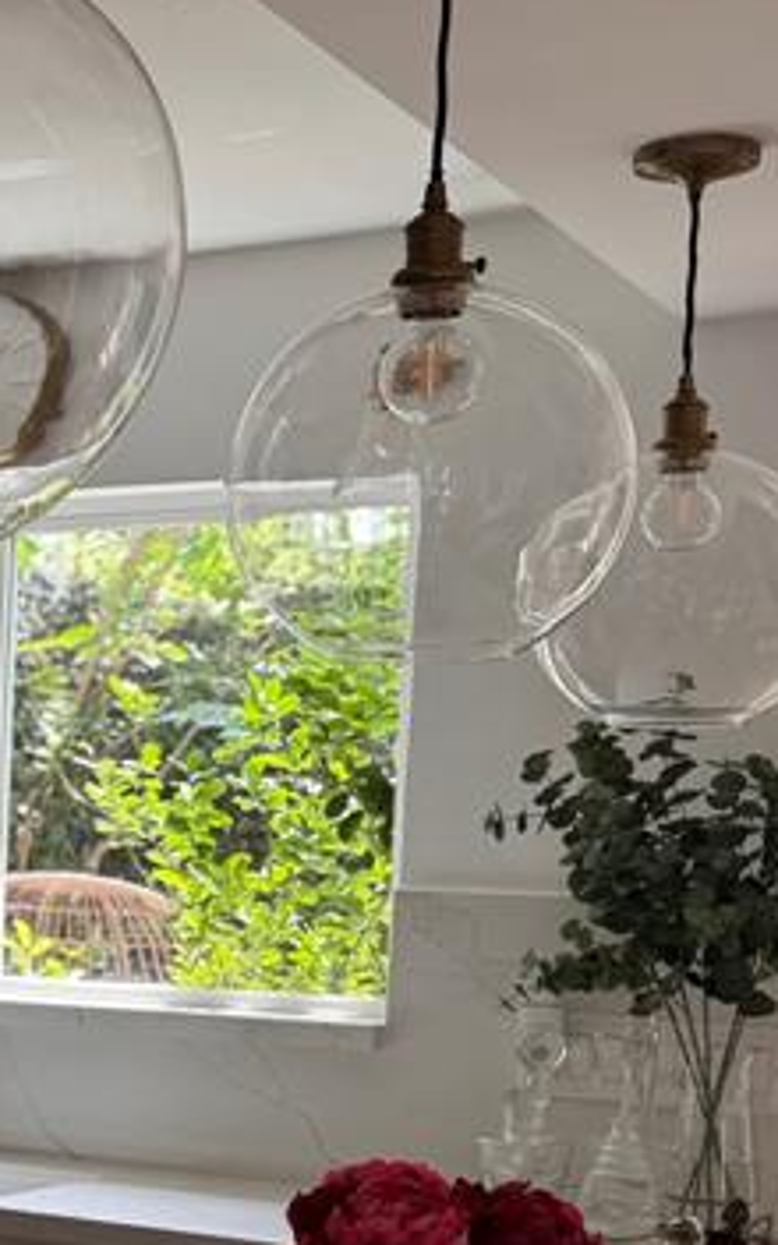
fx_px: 2510
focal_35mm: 74
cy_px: 948
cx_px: -548
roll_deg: -1.9
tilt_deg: -2.6
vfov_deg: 27.4
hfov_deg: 15.5
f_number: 1.78
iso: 64
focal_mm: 6.76
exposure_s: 1/121
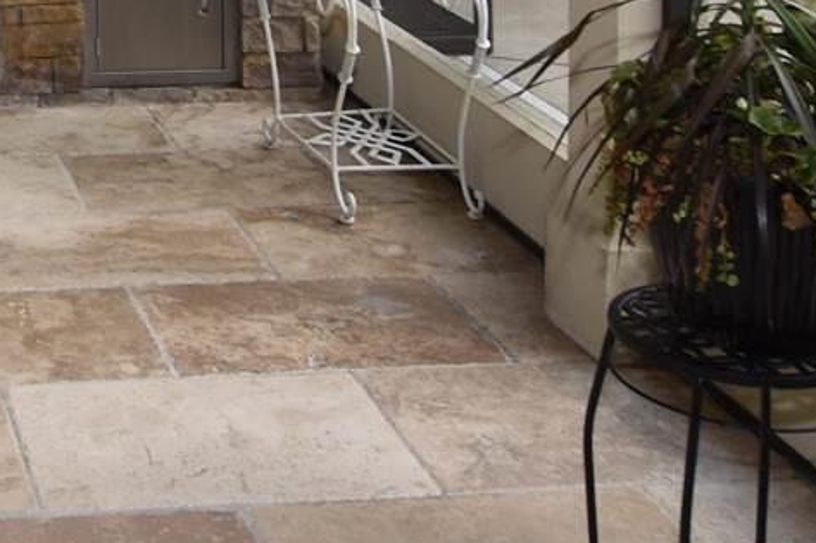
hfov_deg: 26.9
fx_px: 1473
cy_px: -330
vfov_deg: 18.0
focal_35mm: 65
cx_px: -198
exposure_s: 1/200
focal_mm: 10
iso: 125
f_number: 5.6
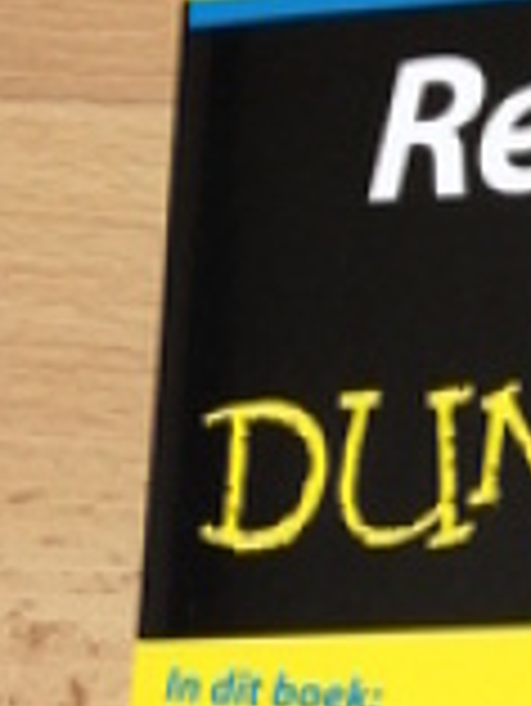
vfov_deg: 22.9
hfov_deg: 16.7
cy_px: 571
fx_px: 1716
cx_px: 662
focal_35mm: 84
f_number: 2.4
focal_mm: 4.12
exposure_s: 1/20
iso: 64
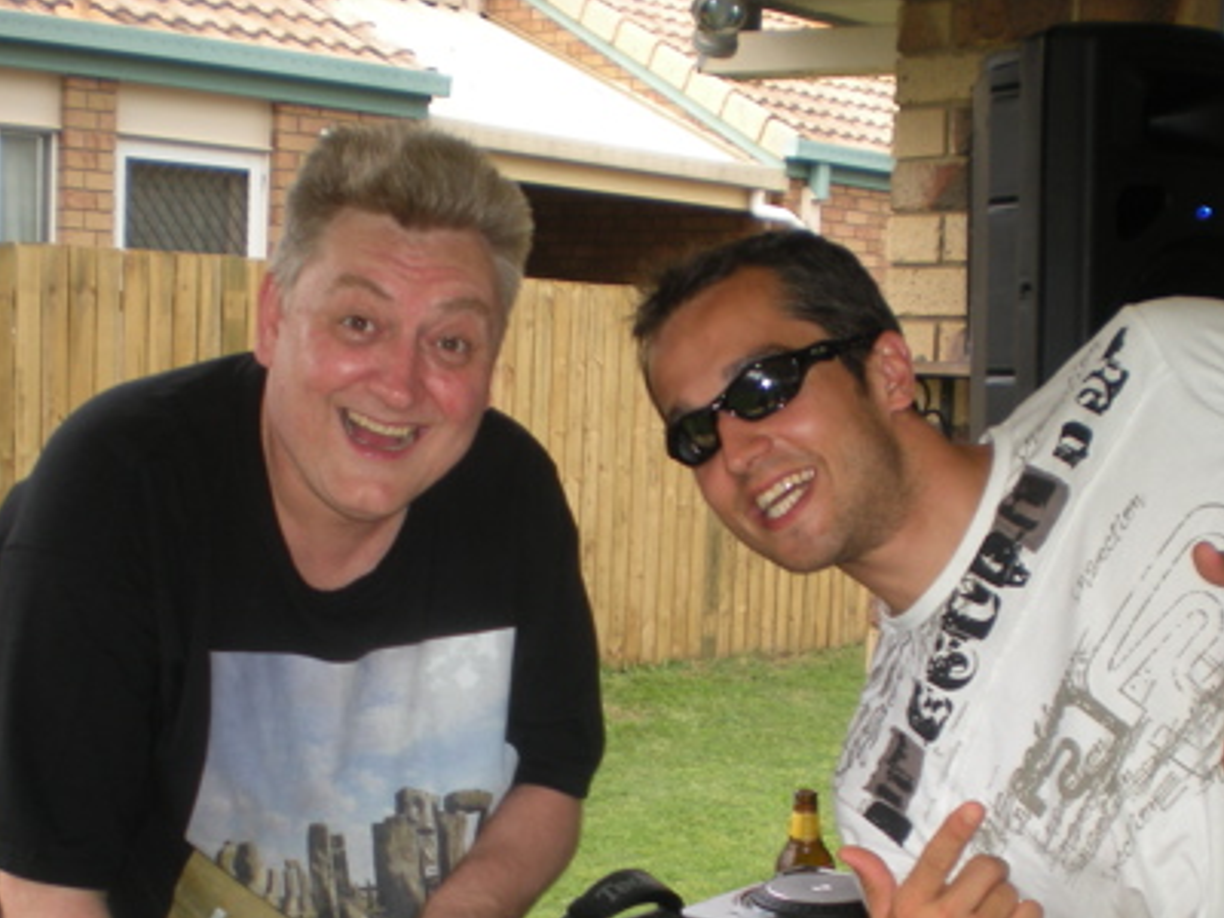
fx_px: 2015
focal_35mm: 57
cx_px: 688
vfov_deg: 25.4
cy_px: 685
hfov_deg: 33.7
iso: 64
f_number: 3.1
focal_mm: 6.3
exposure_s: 1/63
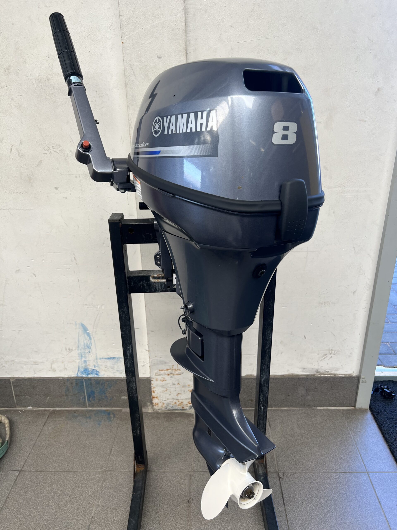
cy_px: 265
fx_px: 398
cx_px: 198
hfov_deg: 53.1
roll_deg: +1.8
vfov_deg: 67.3
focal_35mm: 26
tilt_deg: -23.7
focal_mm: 5.7
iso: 32
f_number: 1.5
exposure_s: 1/139
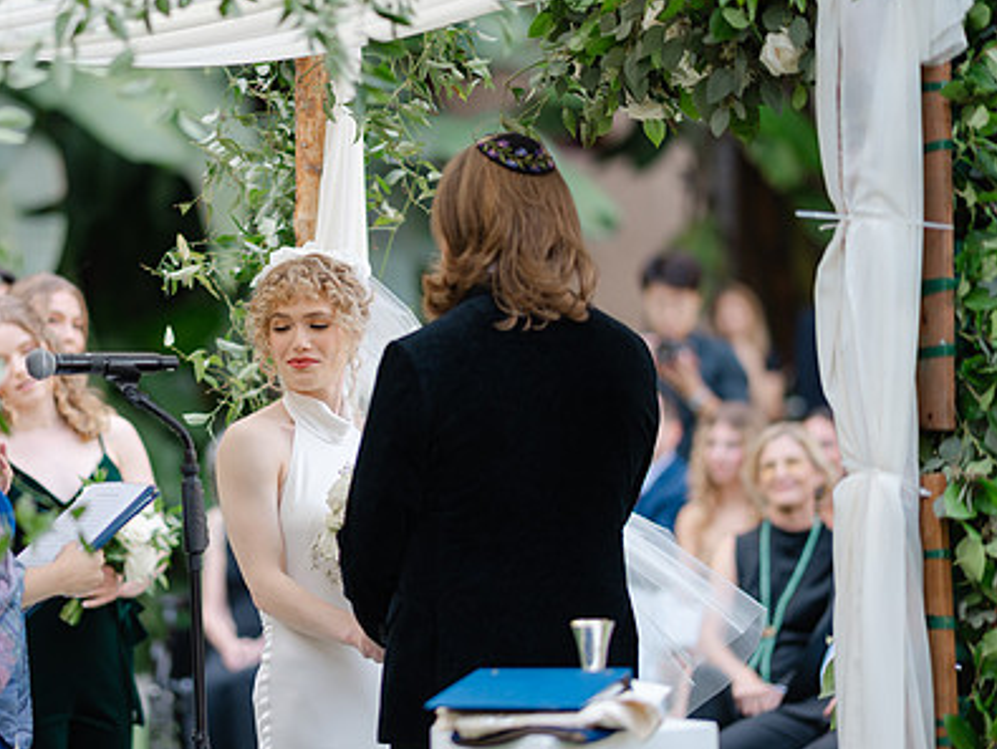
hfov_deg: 13.3
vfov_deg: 10.0
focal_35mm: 148
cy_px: 393
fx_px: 4267
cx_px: 343
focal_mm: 105
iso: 100
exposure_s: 1/400
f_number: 1.4
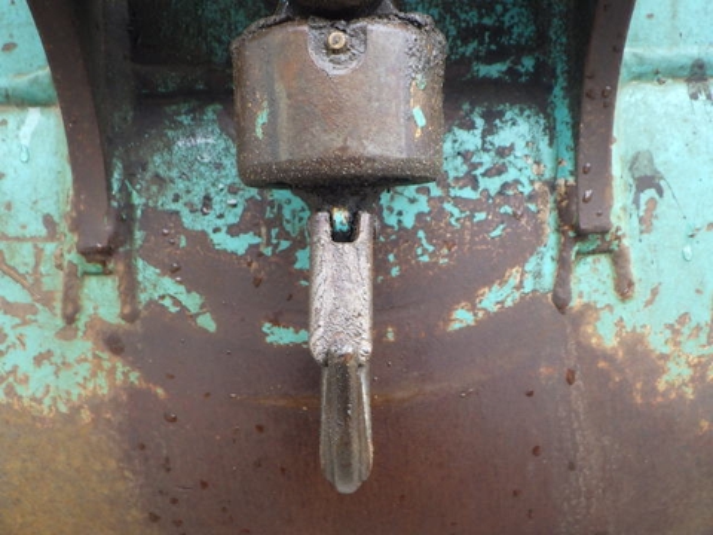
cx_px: 356
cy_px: 268
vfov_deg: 41.8
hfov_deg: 54.0
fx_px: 700
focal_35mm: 34
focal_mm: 6.1
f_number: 3.8
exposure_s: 1/80
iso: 125
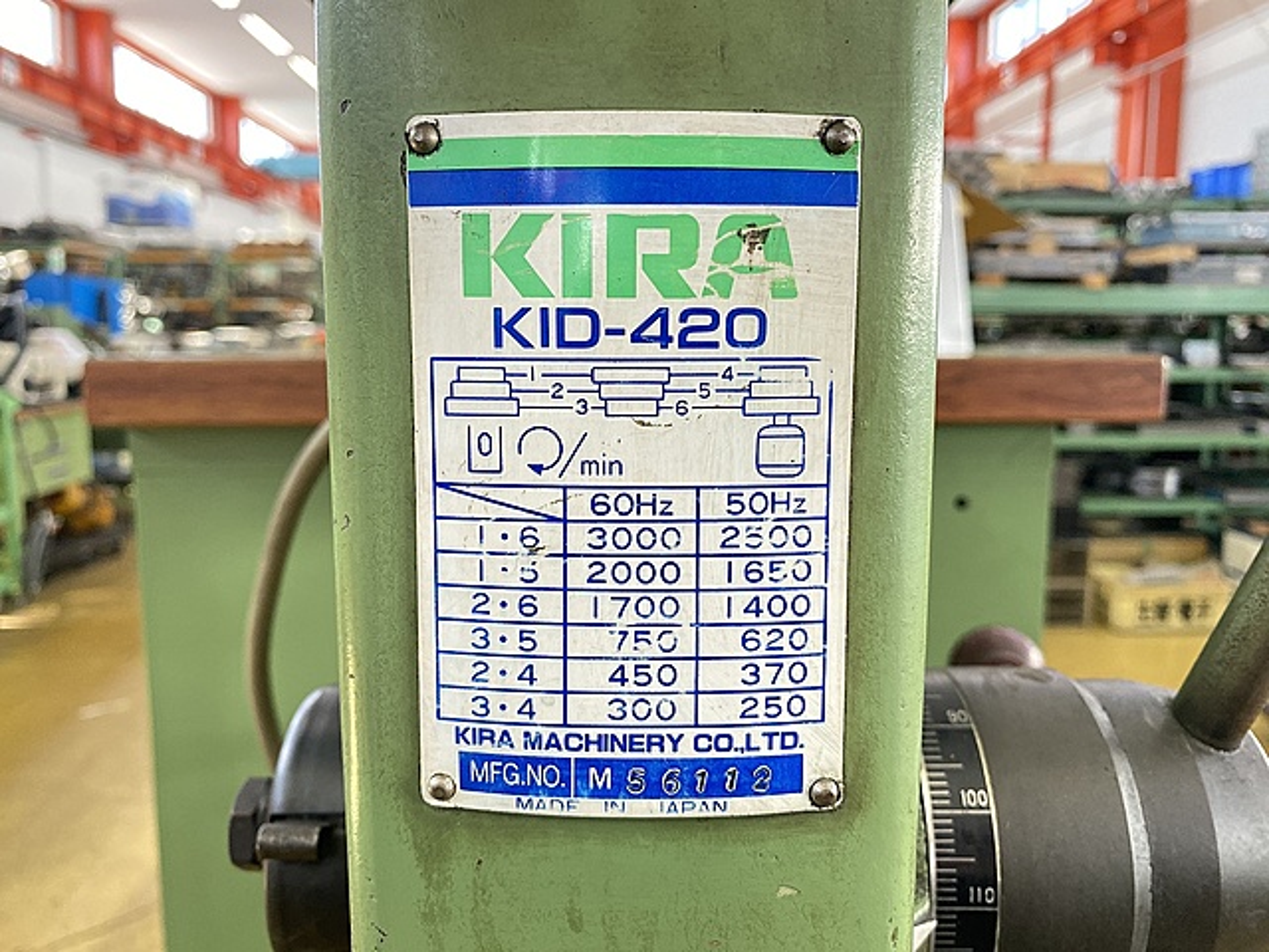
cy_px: 476
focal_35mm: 26
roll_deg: -0.4
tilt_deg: -7.5
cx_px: 634
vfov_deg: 53.1
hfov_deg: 67.3
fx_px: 953
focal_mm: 4.25
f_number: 1.8
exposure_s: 1/121
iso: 100
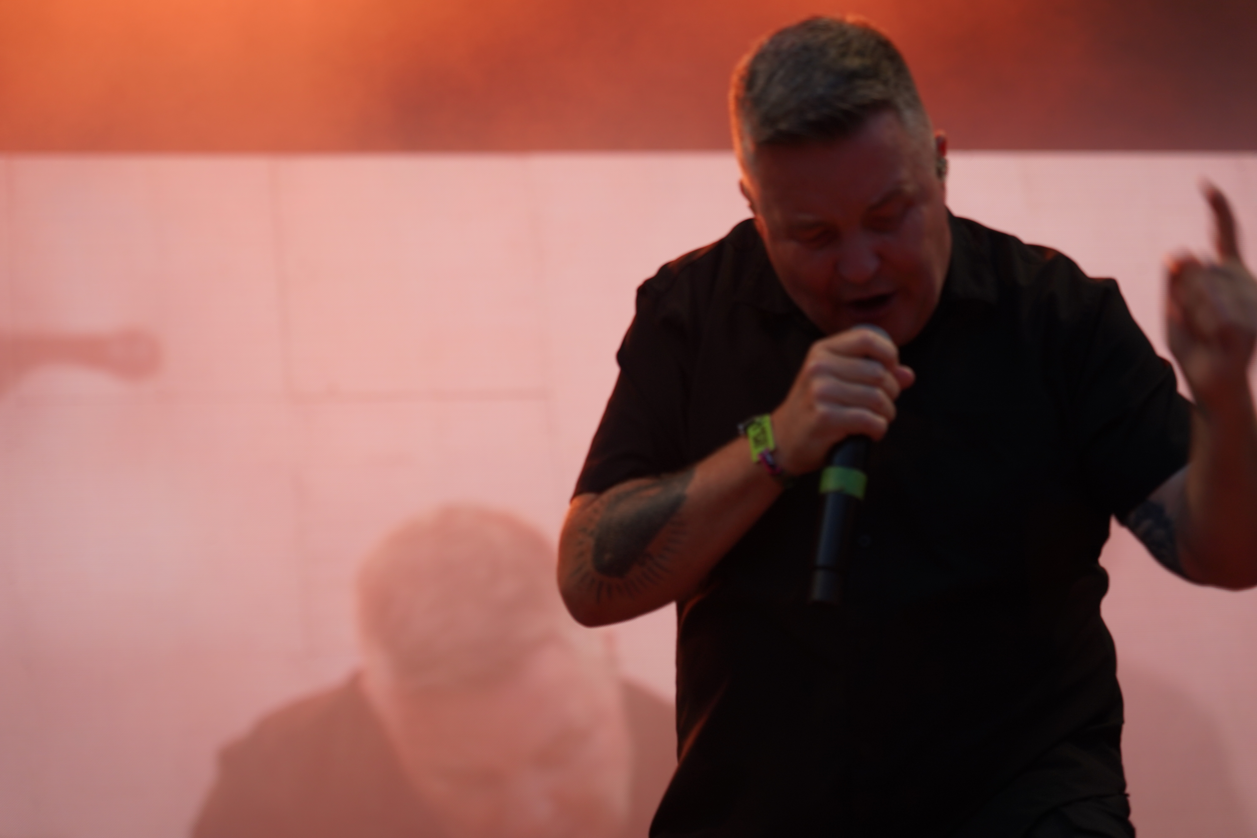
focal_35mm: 105
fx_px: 3666
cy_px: 419
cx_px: 628
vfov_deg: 13.0
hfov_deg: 19.5
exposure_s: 1/160
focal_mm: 105
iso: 400
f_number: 4
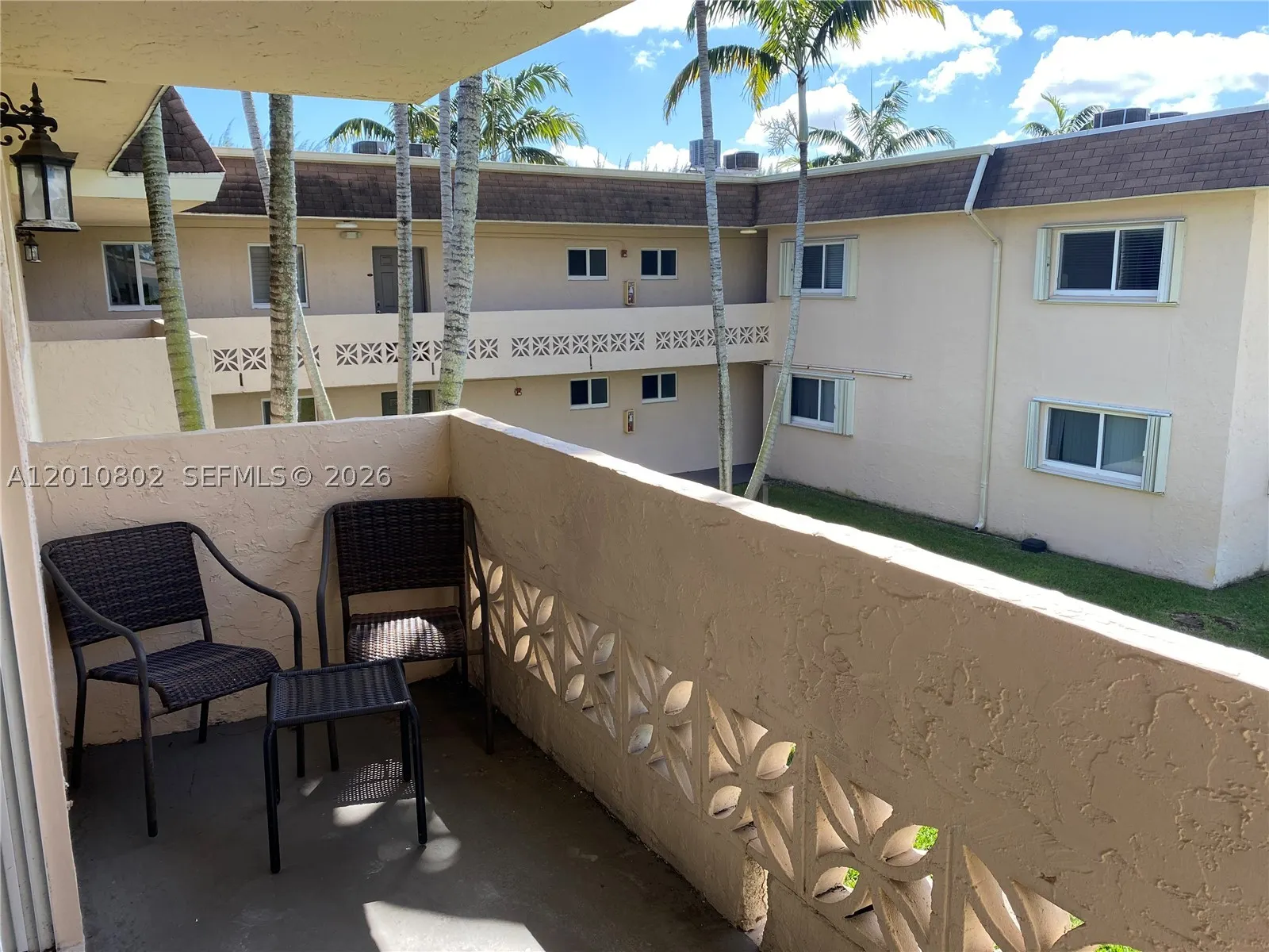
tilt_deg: -11.8
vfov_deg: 53.1
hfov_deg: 67.3
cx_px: 634
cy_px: 476
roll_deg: +0.4
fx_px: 953
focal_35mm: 26
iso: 32
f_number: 1.8
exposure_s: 1/557
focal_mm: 4.25
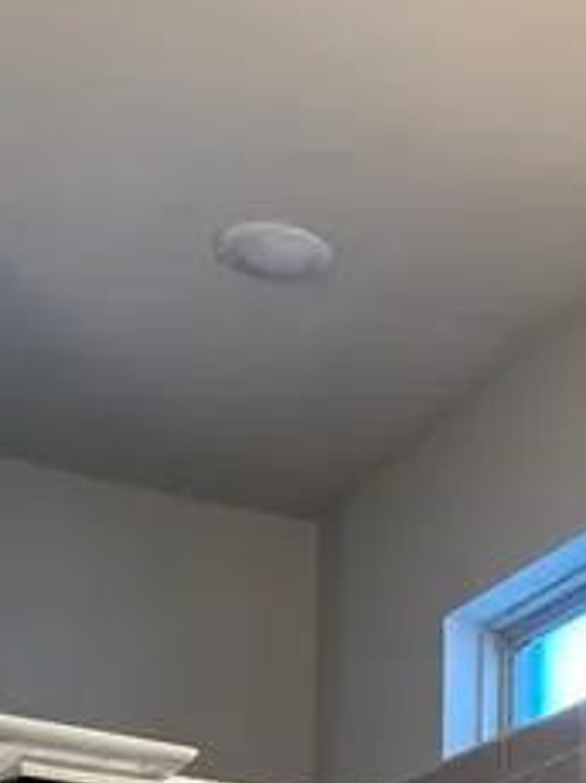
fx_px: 1967
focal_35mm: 87
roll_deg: -1.6
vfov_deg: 19.0
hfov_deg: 16.6
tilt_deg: -2.9
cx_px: 572
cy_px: 1260
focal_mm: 5.7
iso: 125
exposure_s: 1/120
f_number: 1.5
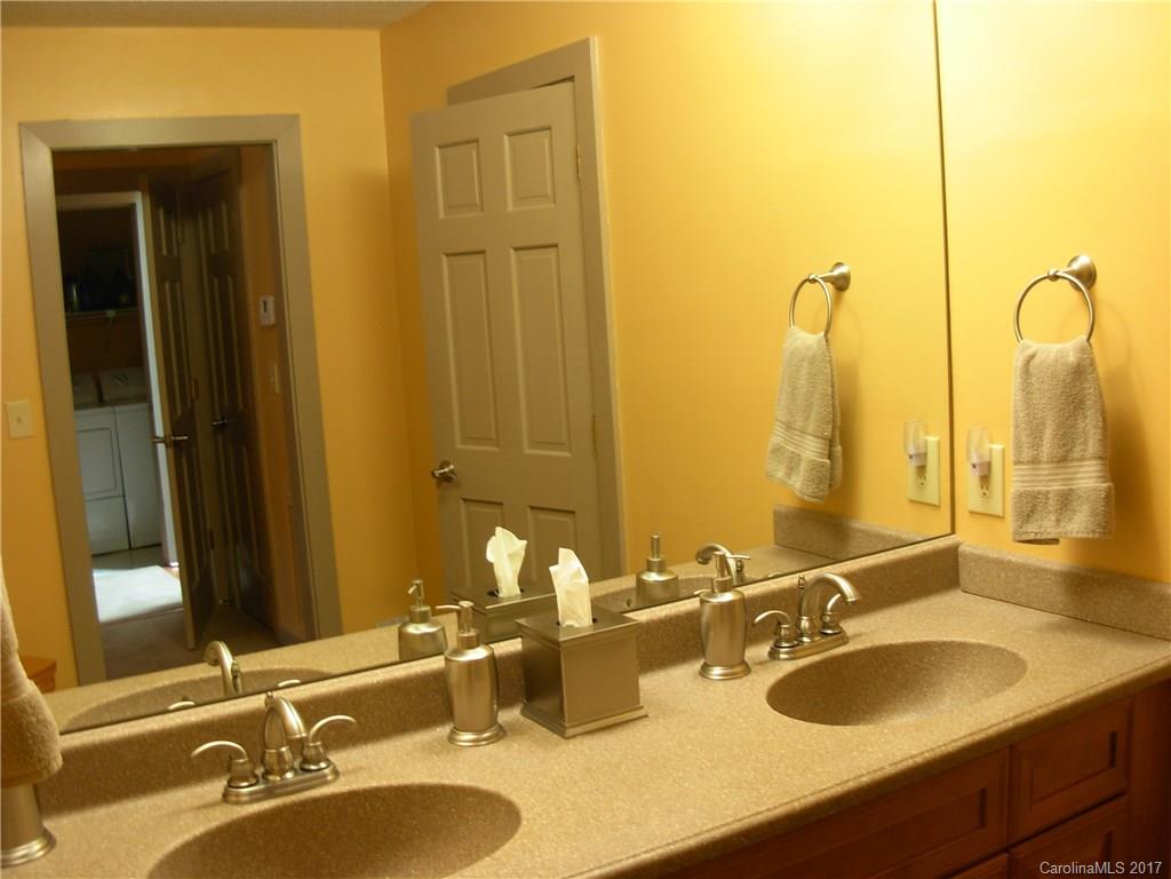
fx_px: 1285
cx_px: 586
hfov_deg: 49.0
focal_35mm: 38
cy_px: 440
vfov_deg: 37.7
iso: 79
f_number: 2.9
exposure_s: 1/5.3
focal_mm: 6.3
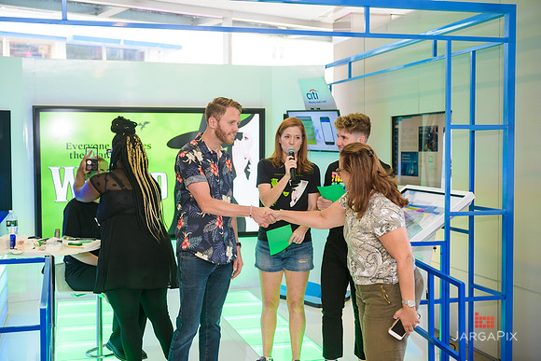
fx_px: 721
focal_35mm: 48
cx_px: 270
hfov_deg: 41.1
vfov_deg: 28.1
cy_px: 180
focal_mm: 48
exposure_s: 1/125
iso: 400
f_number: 3.2
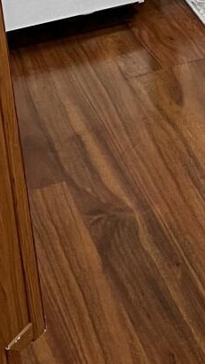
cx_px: 529
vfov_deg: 14.1
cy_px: -247
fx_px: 1334
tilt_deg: -15.9
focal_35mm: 138
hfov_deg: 8.0
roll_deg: -0.4
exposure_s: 1/60
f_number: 1.5
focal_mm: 5.7
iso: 100
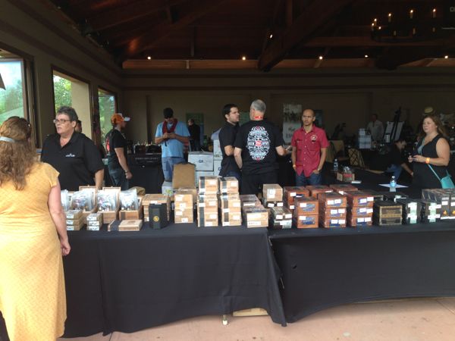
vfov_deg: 42.9
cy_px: 170
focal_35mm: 33
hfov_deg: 55.4
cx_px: 228
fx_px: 434
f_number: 2.4
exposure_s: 1/120
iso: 50
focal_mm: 4.12
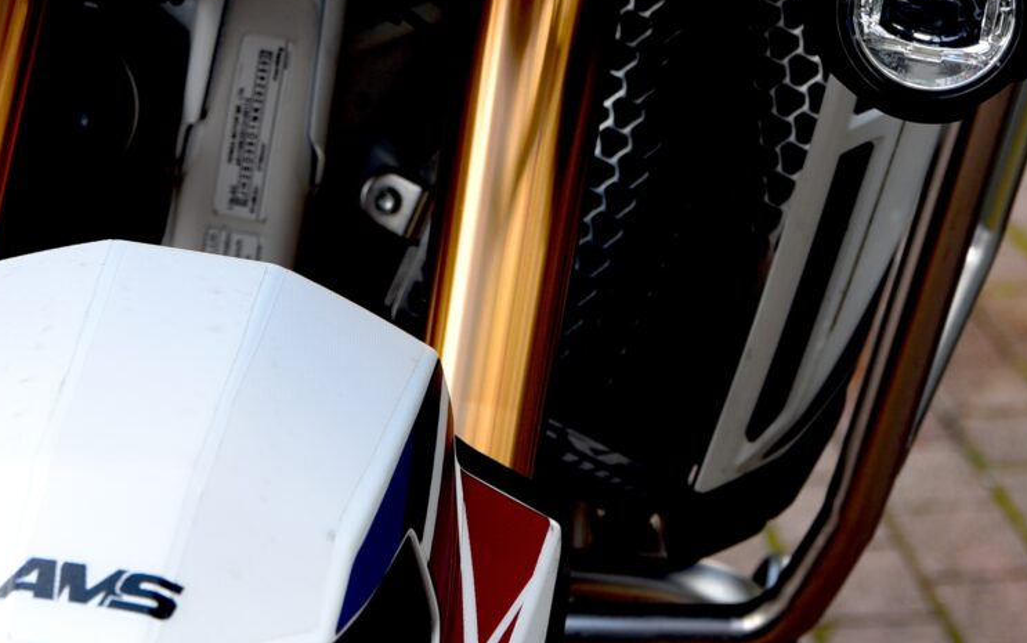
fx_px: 4424
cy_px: -98
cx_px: 413
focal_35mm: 158
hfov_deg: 13.2
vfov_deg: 8.2
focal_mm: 45
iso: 100
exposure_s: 1/80
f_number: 4.5
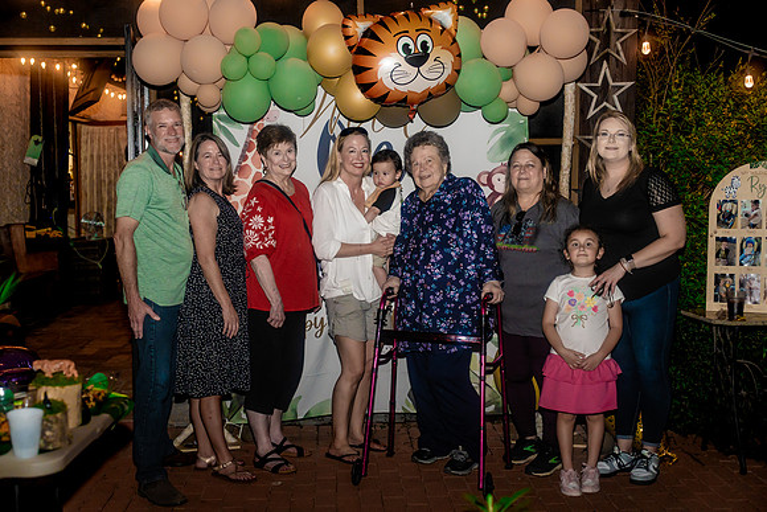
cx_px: 384
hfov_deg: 44.5
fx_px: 938
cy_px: 256
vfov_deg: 30.5
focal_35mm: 44
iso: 2000
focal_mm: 44
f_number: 3.2
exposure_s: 1/200
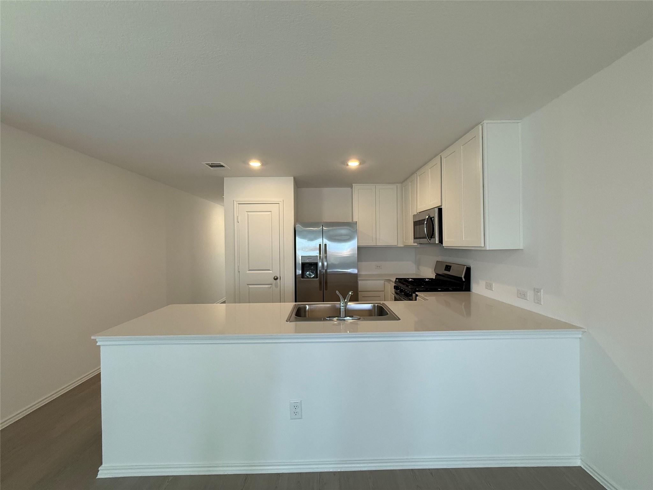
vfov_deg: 85.7
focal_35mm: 14
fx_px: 264
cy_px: 245
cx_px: 326
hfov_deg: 102.1
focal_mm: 2.22
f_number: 2.2
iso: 250
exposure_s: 1/120
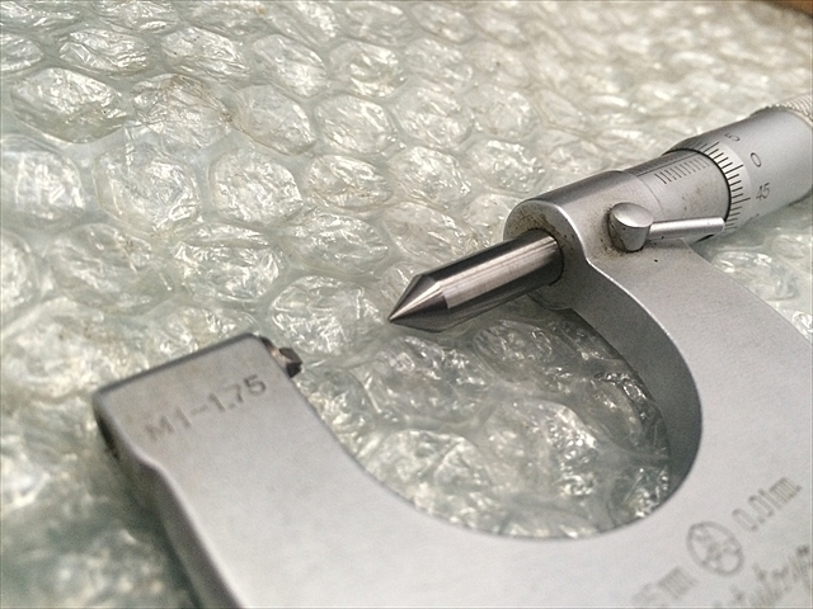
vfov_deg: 48.2
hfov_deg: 61.7
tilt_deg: -42.2
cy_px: 304
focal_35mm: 29
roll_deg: -13.0
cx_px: 406
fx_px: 681
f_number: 2.2
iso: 160
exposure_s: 1/30
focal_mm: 4.15
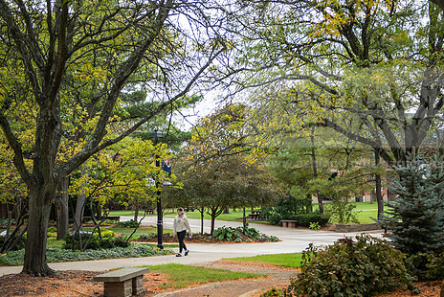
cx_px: 216
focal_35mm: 60
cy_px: 183
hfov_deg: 33.4
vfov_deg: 22.6
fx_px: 740
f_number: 2.8
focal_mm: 48
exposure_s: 1/320
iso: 64
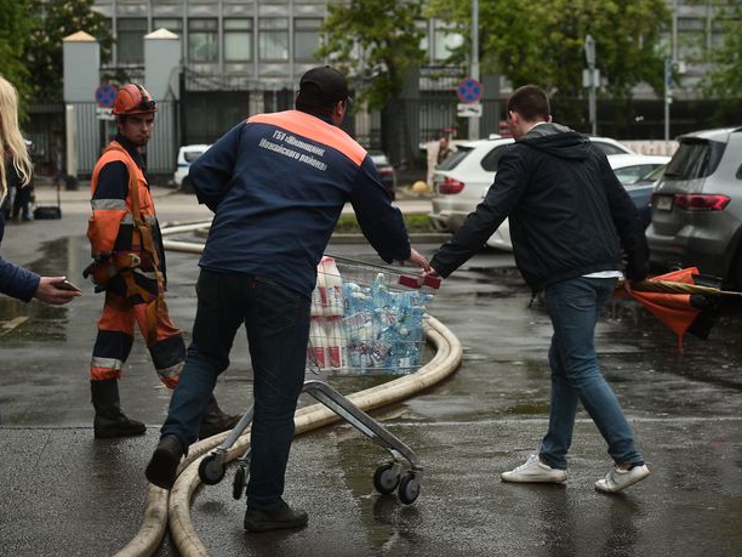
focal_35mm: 77
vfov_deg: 19.1
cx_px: 370
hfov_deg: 25.3
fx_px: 1651
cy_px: 279
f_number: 4.5
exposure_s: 1/250
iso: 400
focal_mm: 70
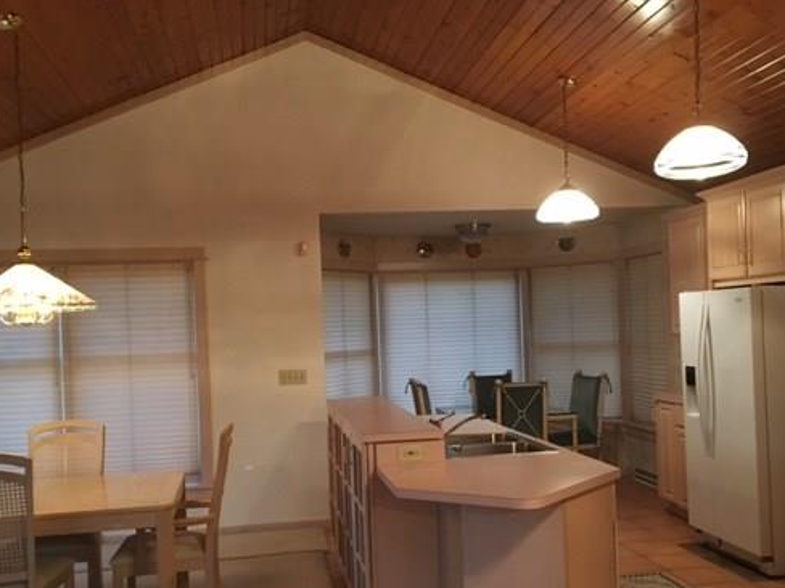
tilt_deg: -1.5
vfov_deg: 37.6
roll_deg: +2.6
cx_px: 404
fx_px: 862
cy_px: 344
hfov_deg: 49.0
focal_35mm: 38
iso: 200
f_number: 2.2
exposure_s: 1/24
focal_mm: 4.15
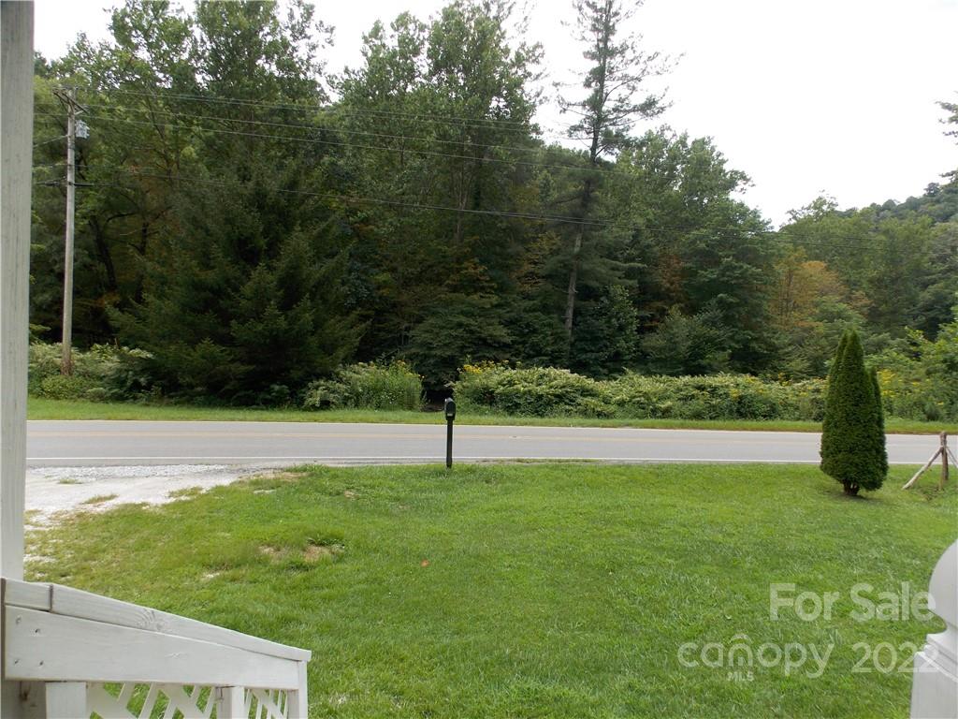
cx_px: 479
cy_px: 360
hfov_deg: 73.9
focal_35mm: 23
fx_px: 637
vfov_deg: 58.9
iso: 80
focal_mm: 4
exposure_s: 1/320
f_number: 3.1
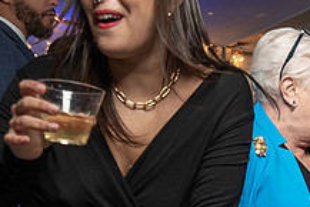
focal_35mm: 108
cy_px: 255
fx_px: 931
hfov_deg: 18.3
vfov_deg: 12.4
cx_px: 332
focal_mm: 35
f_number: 5.6
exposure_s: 1/250
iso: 2000
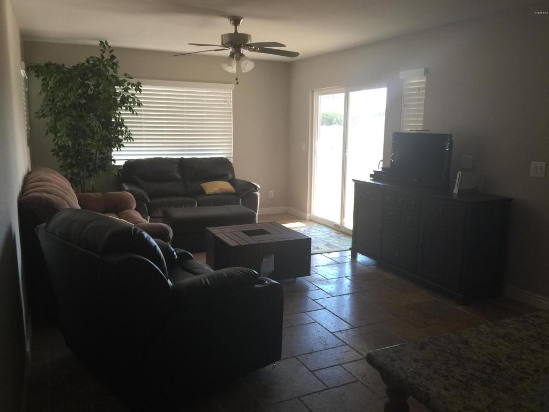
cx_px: 274
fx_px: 460
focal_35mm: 29
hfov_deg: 61.7
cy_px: 206
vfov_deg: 48.2
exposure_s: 1/30
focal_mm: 4.15
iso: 32
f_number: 2.2
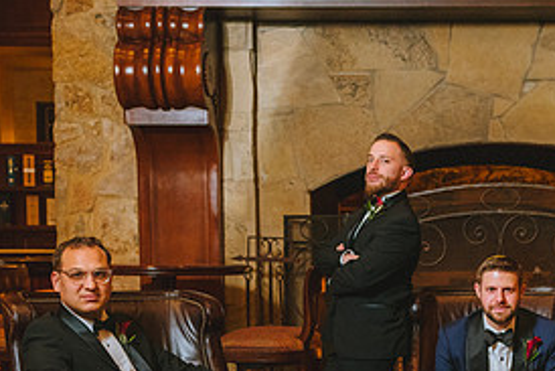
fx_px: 1141
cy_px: 340
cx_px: 472
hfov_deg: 26.6
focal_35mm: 74
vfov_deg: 18.1
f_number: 3.5
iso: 1600
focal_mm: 35
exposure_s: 1/100
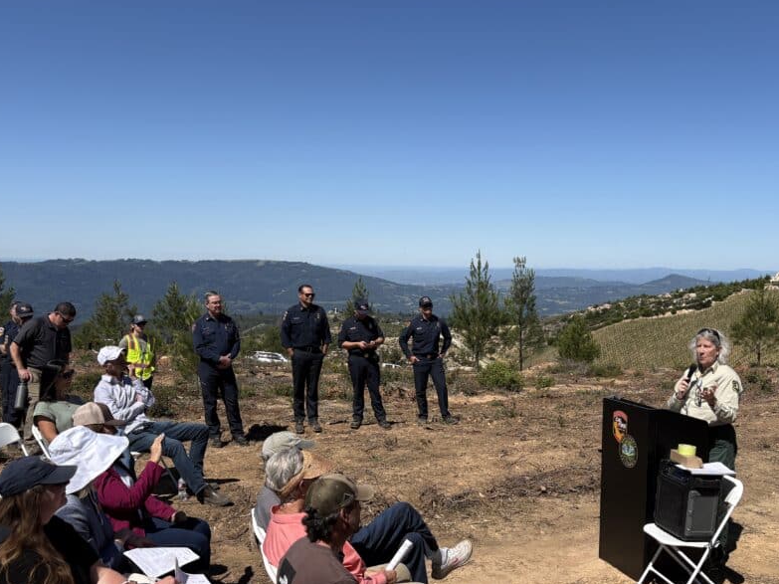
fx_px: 765
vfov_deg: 41.7
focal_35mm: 34
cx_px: 448
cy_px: 326
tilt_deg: -6.7
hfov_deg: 53.8
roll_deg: -0.6
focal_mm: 5.96
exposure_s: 1/4950
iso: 50
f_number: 1.6
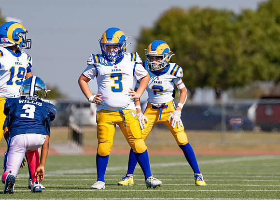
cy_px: 89
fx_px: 3775
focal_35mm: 475
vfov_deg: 3.0
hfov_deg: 4.2
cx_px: 170
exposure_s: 1/2500
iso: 100
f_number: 2.8
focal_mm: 200
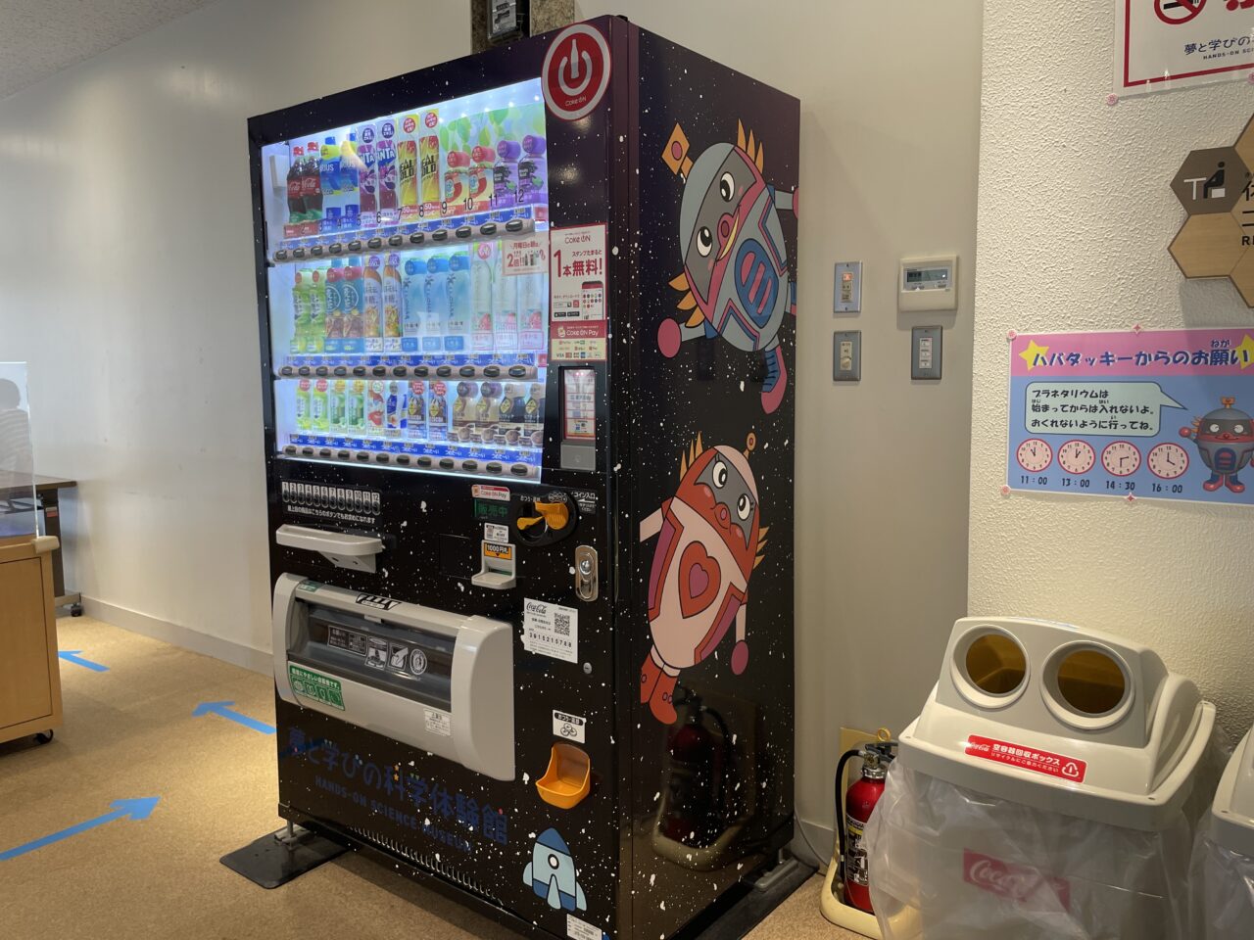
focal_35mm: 26
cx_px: 627
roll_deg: +0.6
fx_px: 942
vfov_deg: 53.1
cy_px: 470
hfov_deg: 67.3
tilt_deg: -6.5
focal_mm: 4.2
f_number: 1.6
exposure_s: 1/120
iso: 100
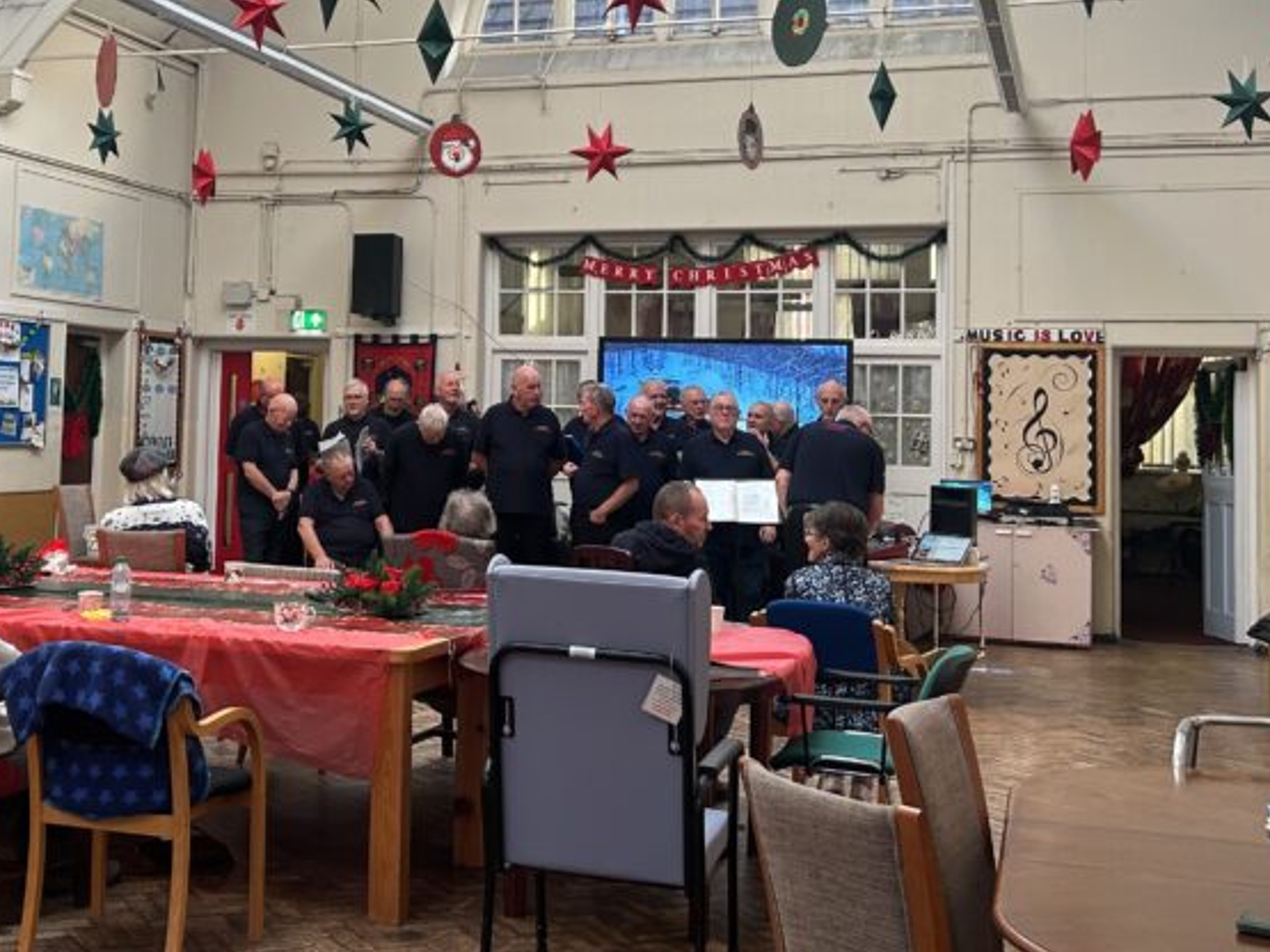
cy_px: 330
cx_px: 373
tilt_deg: +2.7
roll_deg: -1.3
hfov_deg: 39.0
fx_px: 1761
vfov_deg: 30.1
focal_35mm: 48
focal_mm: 5.7
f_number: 1.5
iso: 80
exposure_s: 1/121
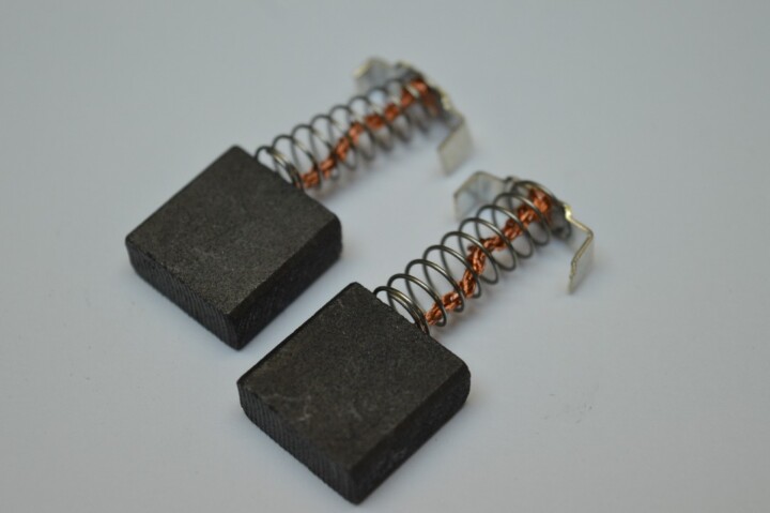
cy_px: 256
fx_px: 1763
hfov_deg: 24.6
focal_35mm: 82
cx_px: 385
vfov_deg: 16.5
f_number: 5.6
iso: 250
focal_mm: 55
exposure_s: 1/125
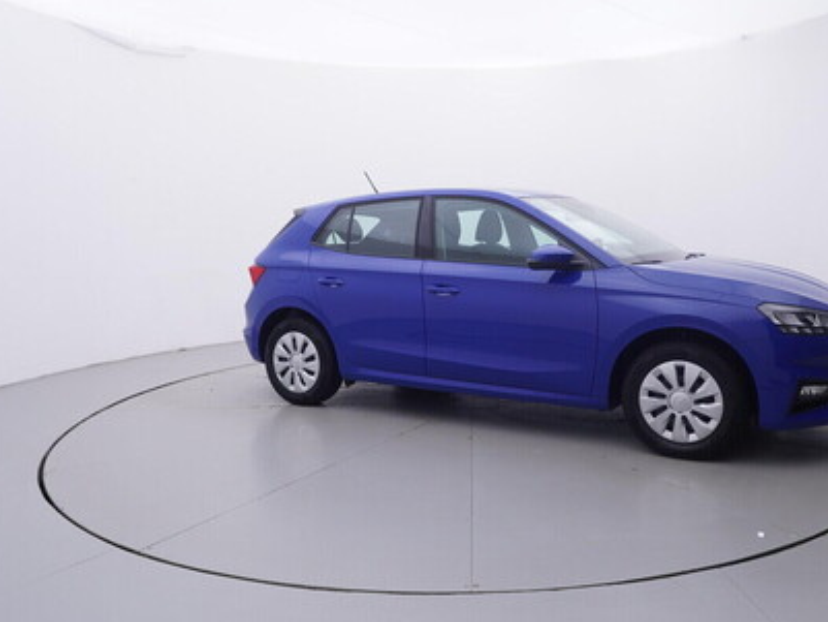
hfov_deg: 60.3
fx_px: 710
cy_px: 309
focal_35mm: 30
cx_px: 472
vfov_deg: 47.3
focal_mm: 15
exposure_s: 1/80
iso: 200
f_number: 5
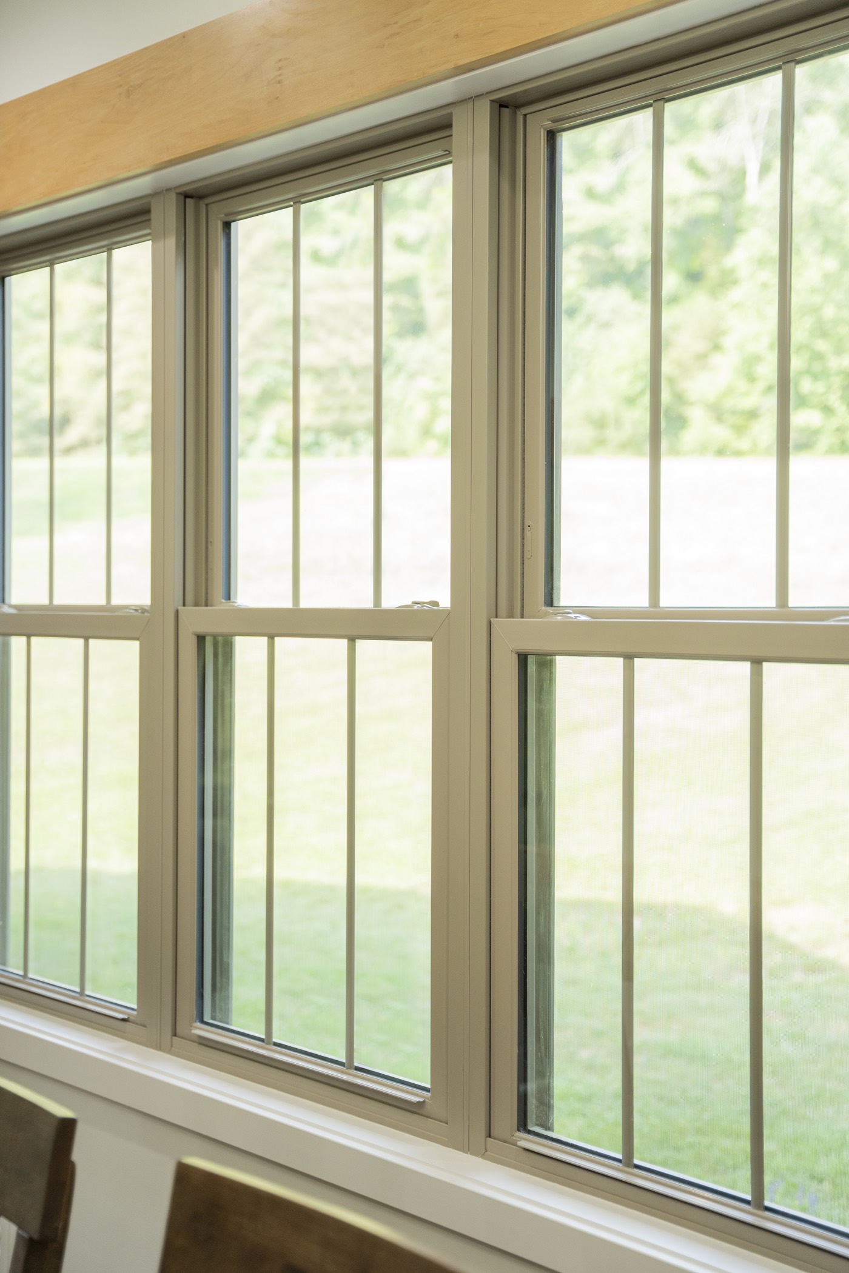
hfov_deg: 27.0
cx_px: 424
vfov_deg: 39.7
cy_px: 636
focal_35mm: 50
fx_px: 1765
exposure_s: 1/250
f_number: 2.8
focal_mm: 49.9
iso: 640
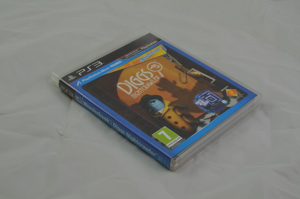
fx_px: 499
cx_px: 150
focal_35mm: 60
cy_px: 100
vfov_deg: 22.5
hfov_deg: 33.5
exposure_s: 1/3
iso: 100
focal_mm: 40
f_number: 20
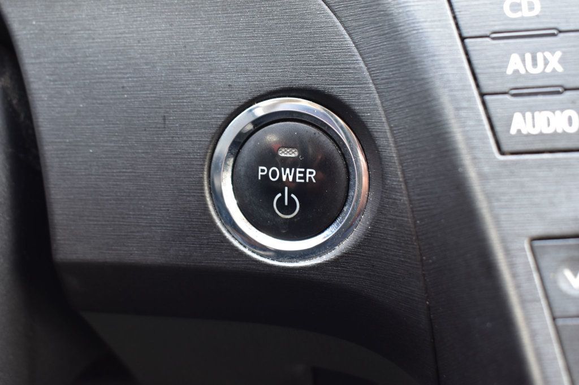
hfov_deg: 37.9
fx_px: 844
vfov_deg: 25.7
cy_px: 192
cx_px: 290
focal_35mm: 52
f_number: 6.3
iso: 400
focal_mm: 35
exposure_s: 1/20
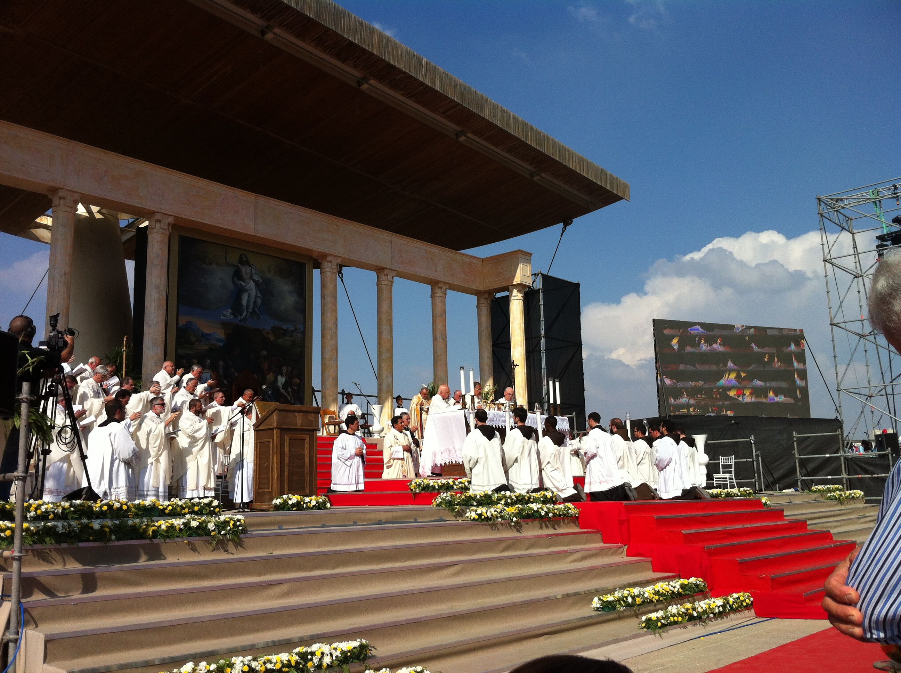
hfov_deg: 52.7
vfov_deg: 40.6
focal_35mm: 35
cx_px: 450
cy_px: 336
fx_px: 910
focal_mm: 3.85
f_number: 2.8
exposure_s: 1/2011
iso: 80
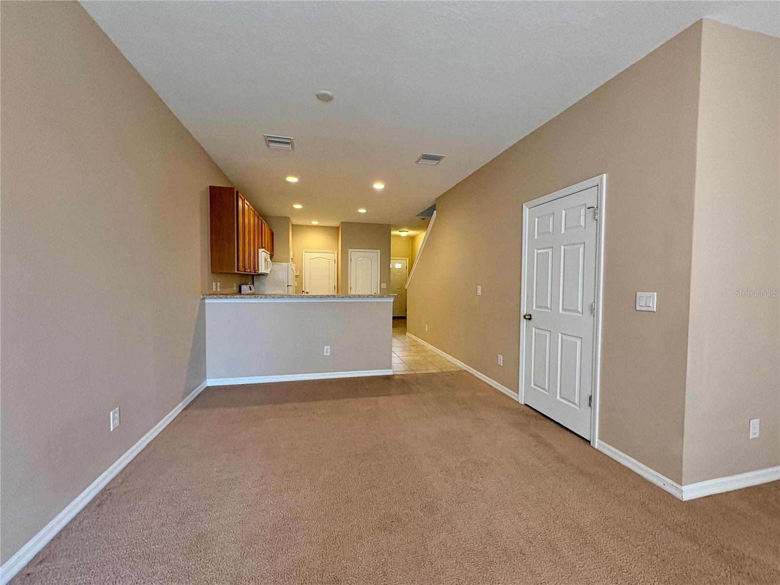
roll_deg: -0.8
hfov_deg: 102.1
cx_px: 390
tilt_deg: -2.0
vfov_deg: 85.7
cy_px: 292
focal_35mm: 14
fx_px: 315
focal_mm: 2.22
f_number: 2.2
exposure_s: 1/60
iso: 250
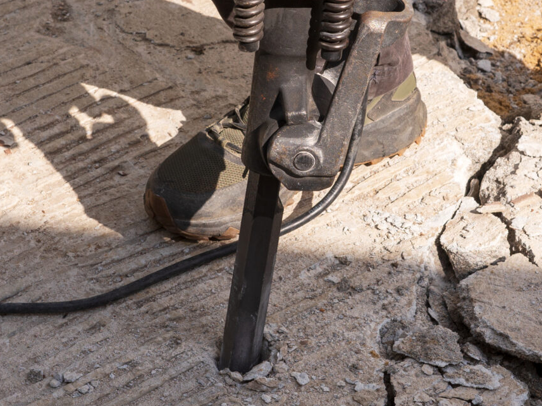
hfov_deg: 12.5
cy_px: 149
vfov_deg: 9.4
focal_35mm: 158
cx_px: 316
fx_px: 2474
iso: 100
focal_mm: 55
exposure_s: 1/250
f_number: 8
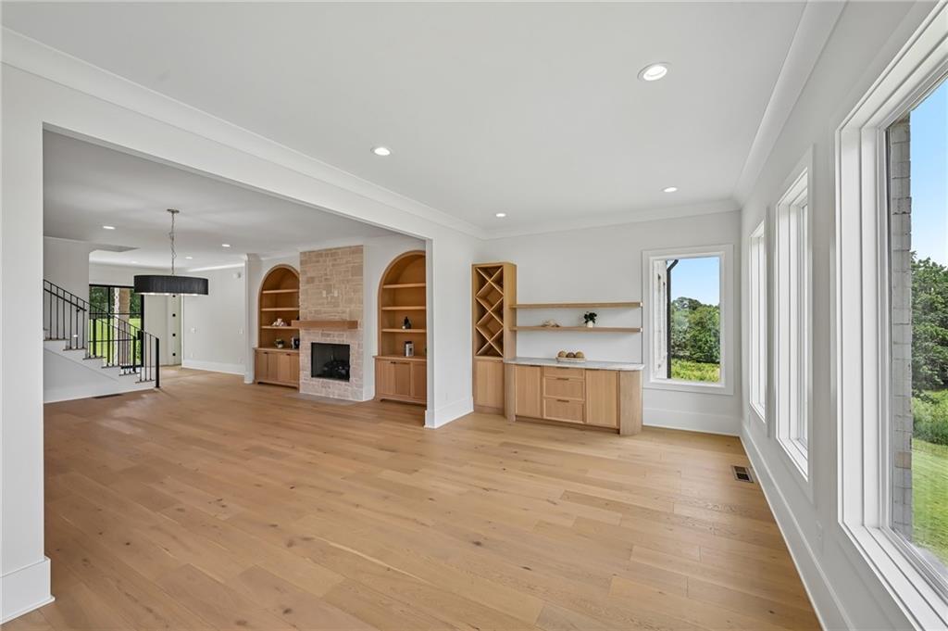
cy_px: 316
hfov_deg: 104.3
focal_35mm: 14
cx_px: 474
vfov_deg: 81.1
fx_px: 368
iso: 100
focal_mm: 14
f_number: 8
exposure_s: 1/60
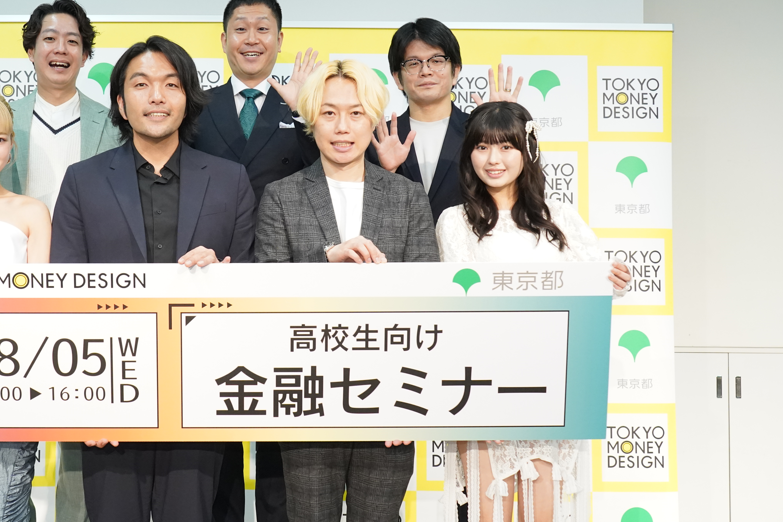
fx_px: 1327
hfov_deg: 32.5
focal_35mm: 61
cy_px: 202
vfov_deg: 22.2
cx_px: 244
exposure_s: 1/200
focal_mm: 43
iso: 5000
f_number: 5.6
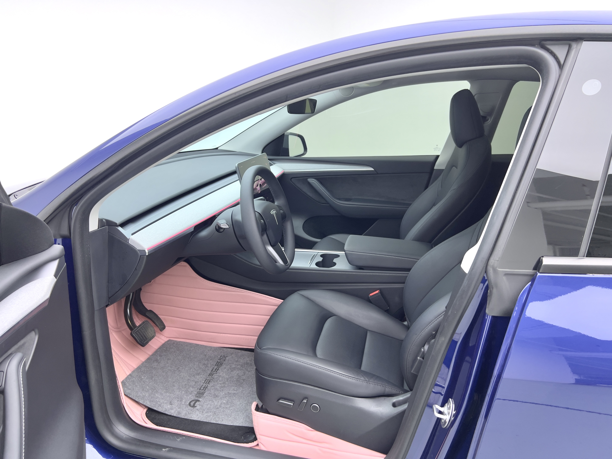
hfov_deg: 67.3
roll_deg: -0.4
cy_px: 230
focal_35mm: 26
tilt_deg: -16.9
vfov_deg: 53.1
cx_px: 306
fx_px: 460
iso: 125
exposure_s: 1/120
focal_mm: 5.7
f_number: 1.5
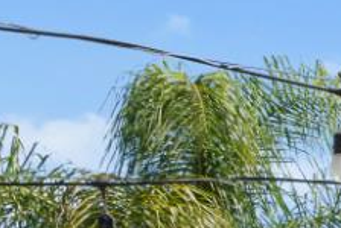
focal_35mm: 110
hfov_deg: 10.8
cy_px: 581
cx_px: 1064
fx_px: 1047
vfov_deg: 10.4
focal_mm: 11
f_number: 7.1
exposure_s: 1/100
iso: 100
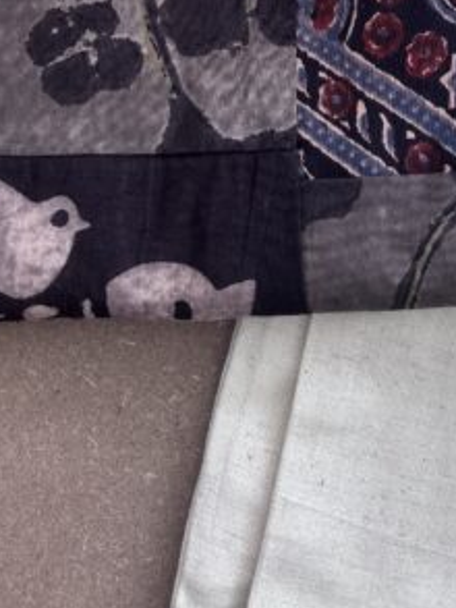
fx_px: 1246
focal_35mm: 71
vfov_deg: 24.4
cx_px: 290
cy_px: -156
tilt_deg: -80.9
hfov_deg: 20.7
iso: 40
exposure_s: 1/203
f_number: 1.6
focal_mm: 5.96
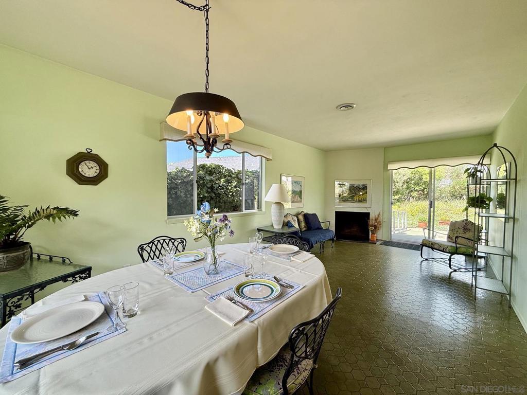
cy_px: 198
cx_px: 264
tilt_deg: +0.5
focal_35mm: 14
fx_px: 213
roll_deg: +0.1
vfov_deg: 85.7
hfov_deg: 102.1
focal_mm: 2.22
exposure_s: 1/132
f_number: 2.2
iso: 64
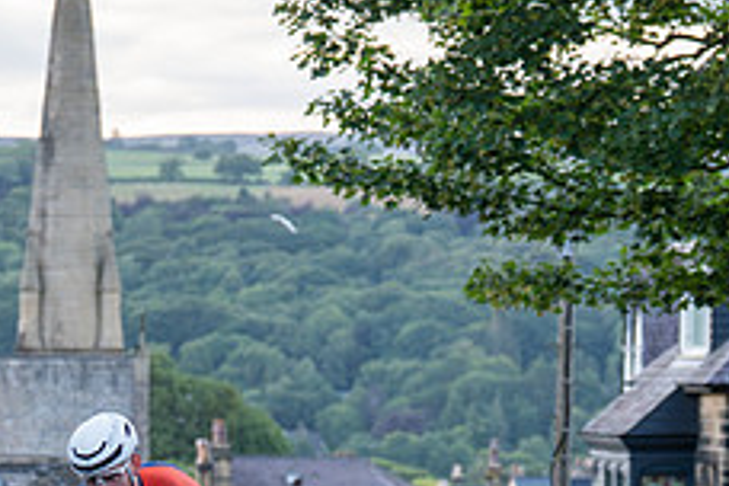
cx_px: -76
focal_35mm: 225
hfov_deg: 9.1
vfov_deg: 6.1
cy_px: 427
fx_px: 4556
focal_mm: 79
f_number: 3.5
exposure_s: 1/800
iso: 2000
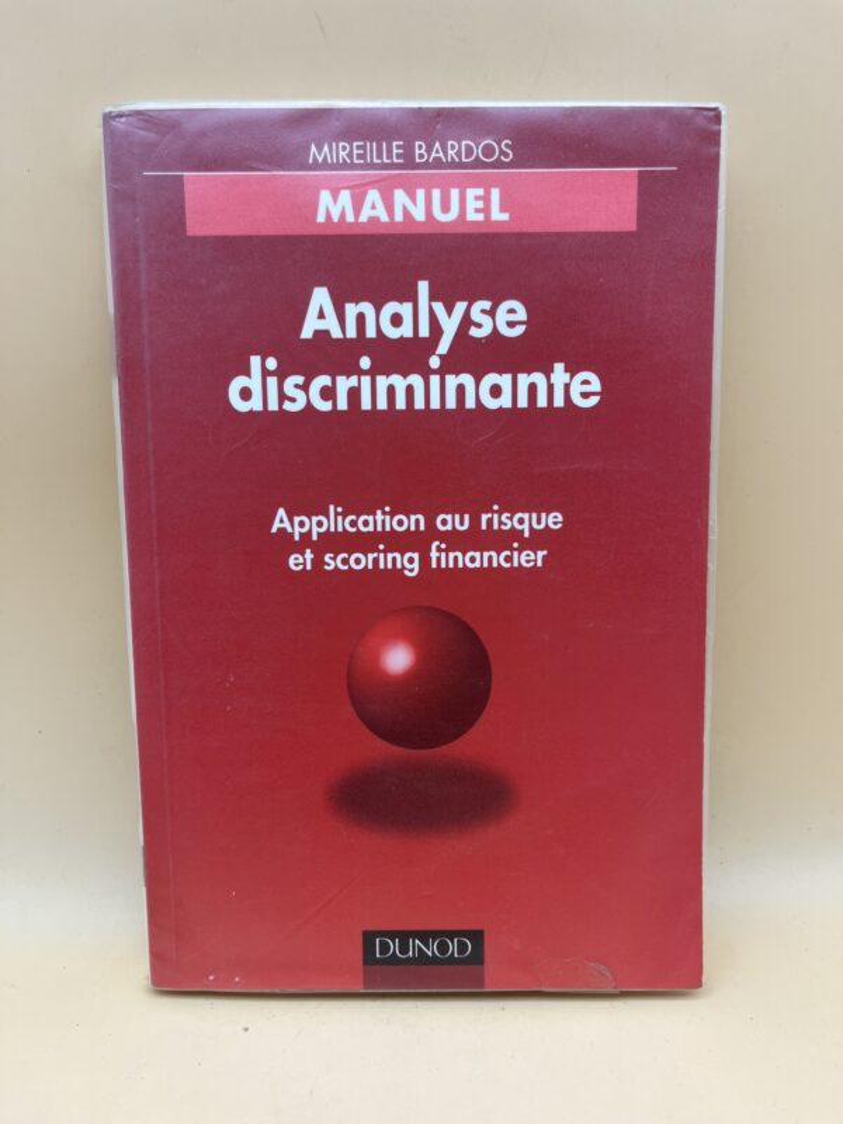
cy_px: 562
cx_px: 422
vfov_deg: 67.3
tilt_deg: -21.2
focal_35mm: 26
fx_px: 844
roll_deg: +0.2
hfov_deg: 53.1
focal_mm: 5.1
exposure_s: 1/122
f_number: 1.6
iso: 32
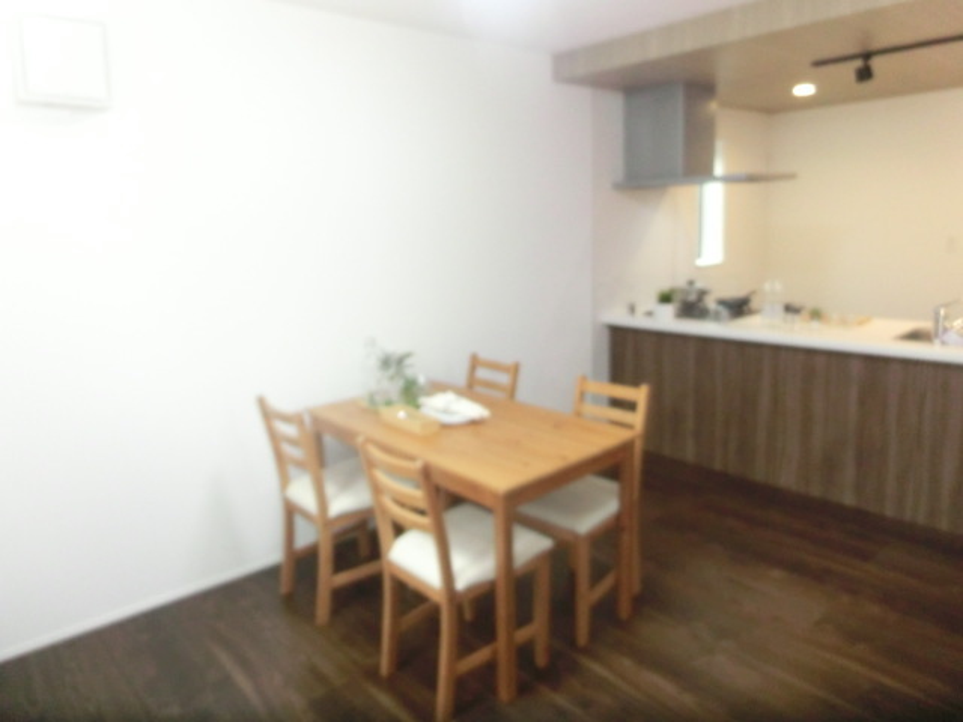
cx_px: 482
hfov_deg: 71.6
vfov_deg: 56.8
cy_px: 361
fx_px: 668
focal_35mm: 24
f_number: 3
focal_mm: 4.24
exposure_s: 1/125
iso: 800
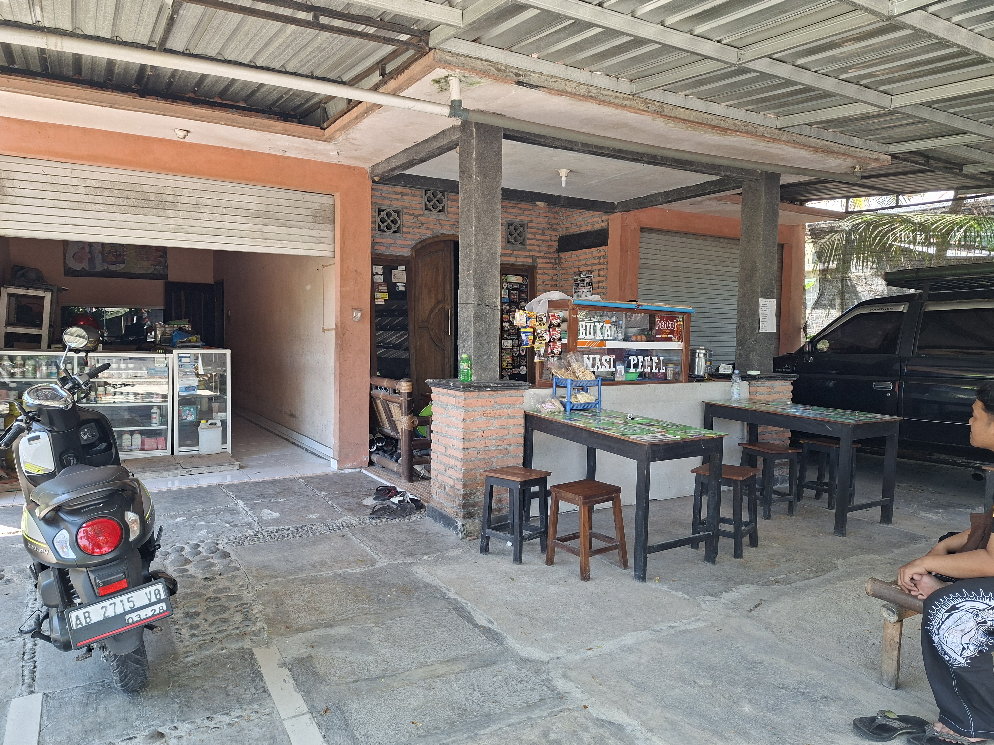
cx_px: 497
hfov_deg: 73.9
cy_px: 372
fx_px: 660
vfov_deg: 58.9
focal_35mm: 23
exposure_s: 1/120
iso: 100
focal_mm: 5.54
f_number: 1.8
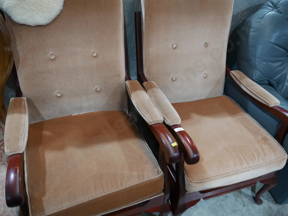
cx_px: 144
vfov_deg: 49.8
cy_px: 108
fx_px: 233
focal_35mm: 28
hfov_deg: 63.4
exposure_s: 1/60
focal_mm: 14
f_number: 3.5
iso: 800
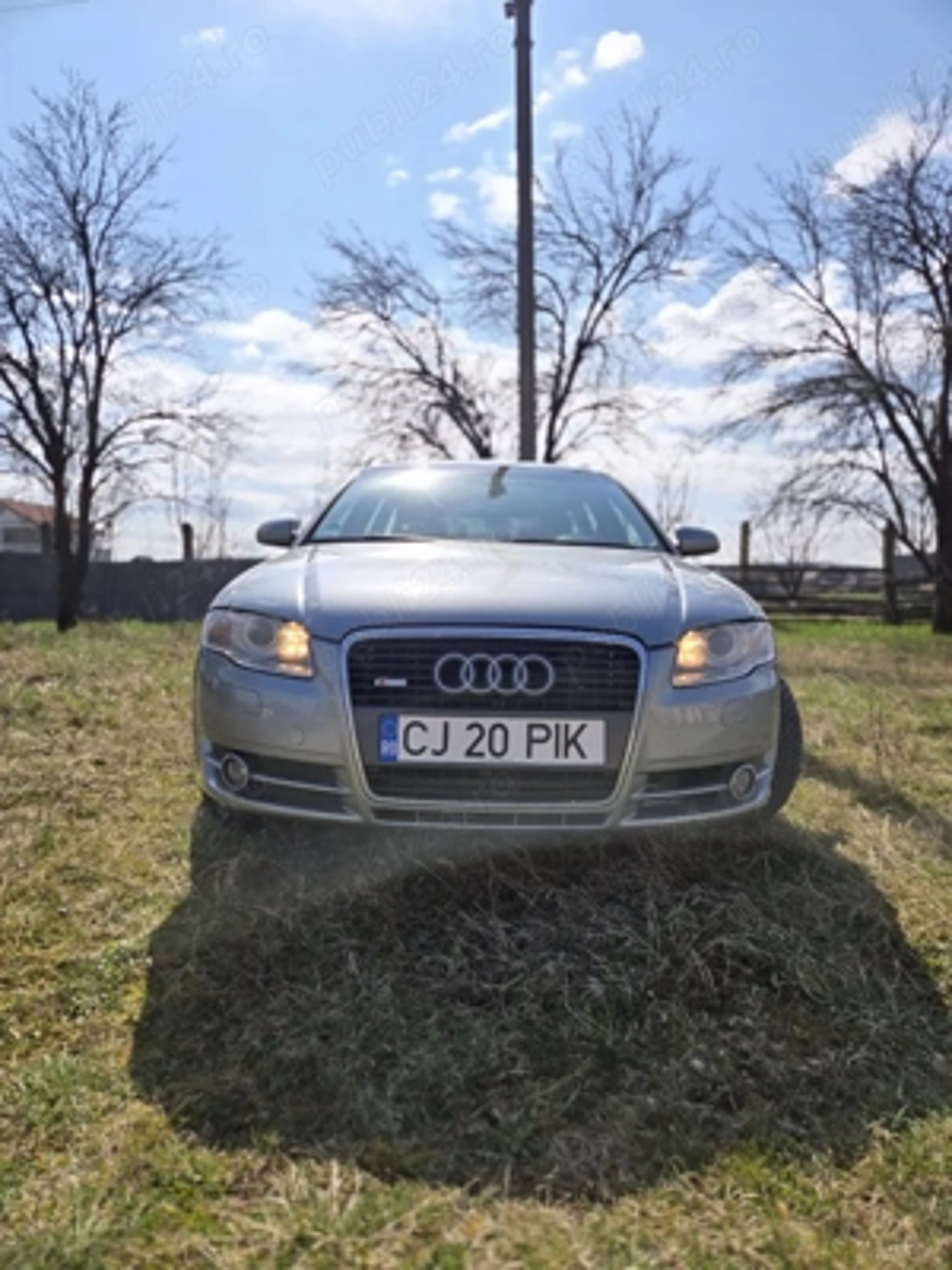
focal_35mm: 23
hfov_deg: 58.9
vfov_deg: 73.9
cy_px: 635
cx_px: 476
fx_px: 843
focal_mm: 5.4
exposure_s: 1/3333
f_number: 1.8
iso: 25
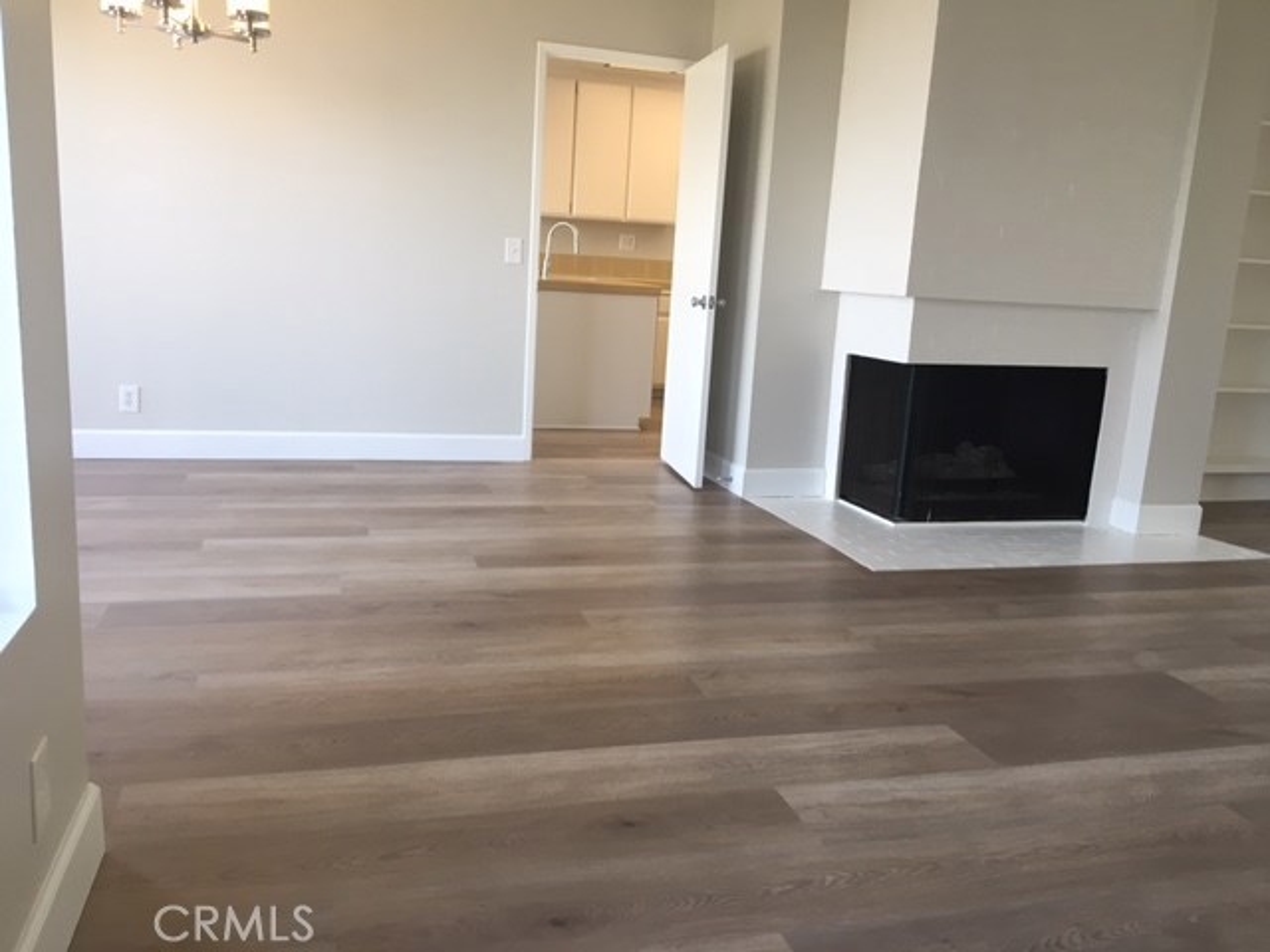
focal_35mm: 29
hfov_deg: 61.7
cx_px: 635
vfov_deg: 48.2
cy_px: 476
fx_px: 1064
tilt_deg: -11.1
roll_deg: -3.2
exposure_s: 1/33
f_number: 2.2
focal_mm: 4.15
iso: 25
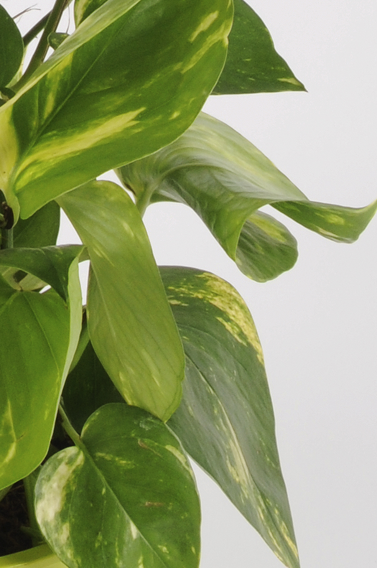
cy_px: -272
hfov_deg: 8.7
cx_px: -152
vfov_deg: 12.6
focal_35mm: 155
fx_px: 2442
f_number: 16
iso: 250
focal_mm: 22
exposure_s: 1/125
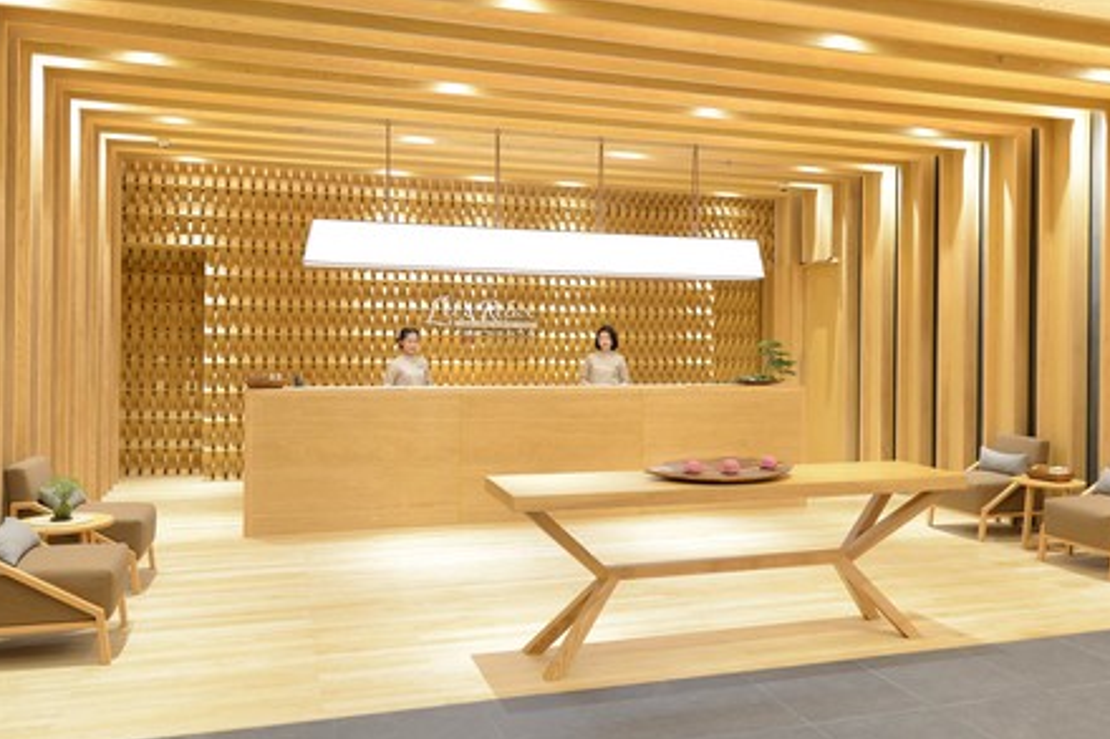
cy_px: 340
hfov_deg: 61.9
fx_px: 925
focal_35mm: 30
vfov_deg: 43.5
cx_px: 585
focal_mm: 22
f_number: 5.6
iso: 200
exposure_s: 1/1.6
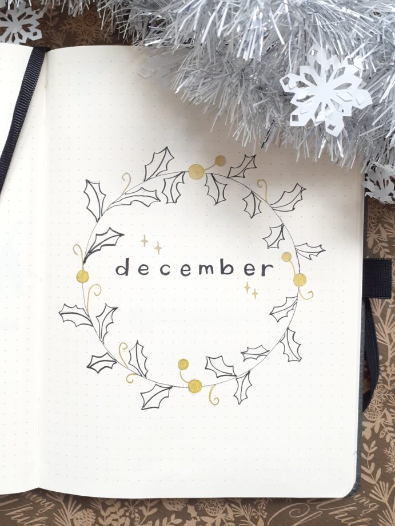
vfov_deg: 59.8
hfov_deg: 46.8
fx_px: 457
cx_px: 209
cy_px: 234
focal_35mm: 30
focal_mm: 3.6
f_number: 1.9
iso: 200
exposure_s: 1/25
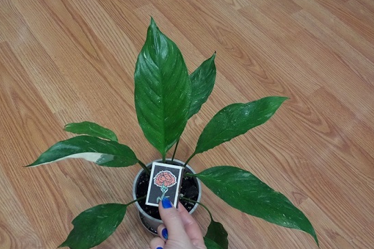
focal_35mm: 34
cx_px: 189
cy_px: 126
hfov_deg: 55.8
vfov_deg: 38.9
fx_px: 353
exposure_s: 1/45
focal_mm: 5.3
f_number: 3.4
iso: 640
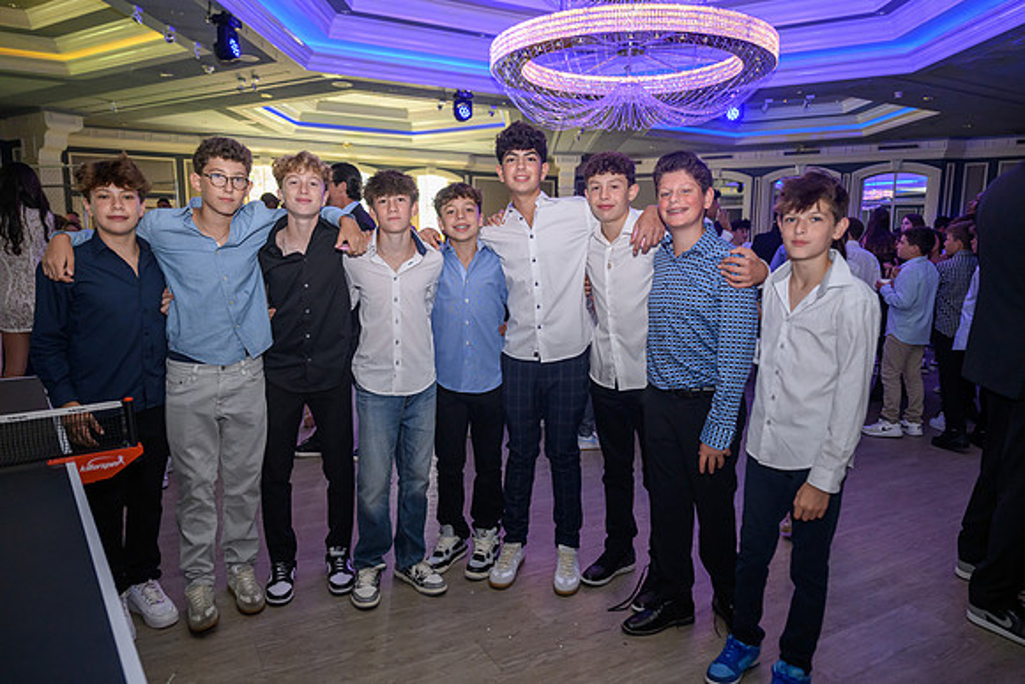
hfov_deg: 73.7
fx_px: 683
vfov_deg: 53.2
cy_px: 342
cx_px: 512
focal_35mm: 24
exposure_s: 1/160
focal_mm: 24
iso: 1600
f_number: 2.8
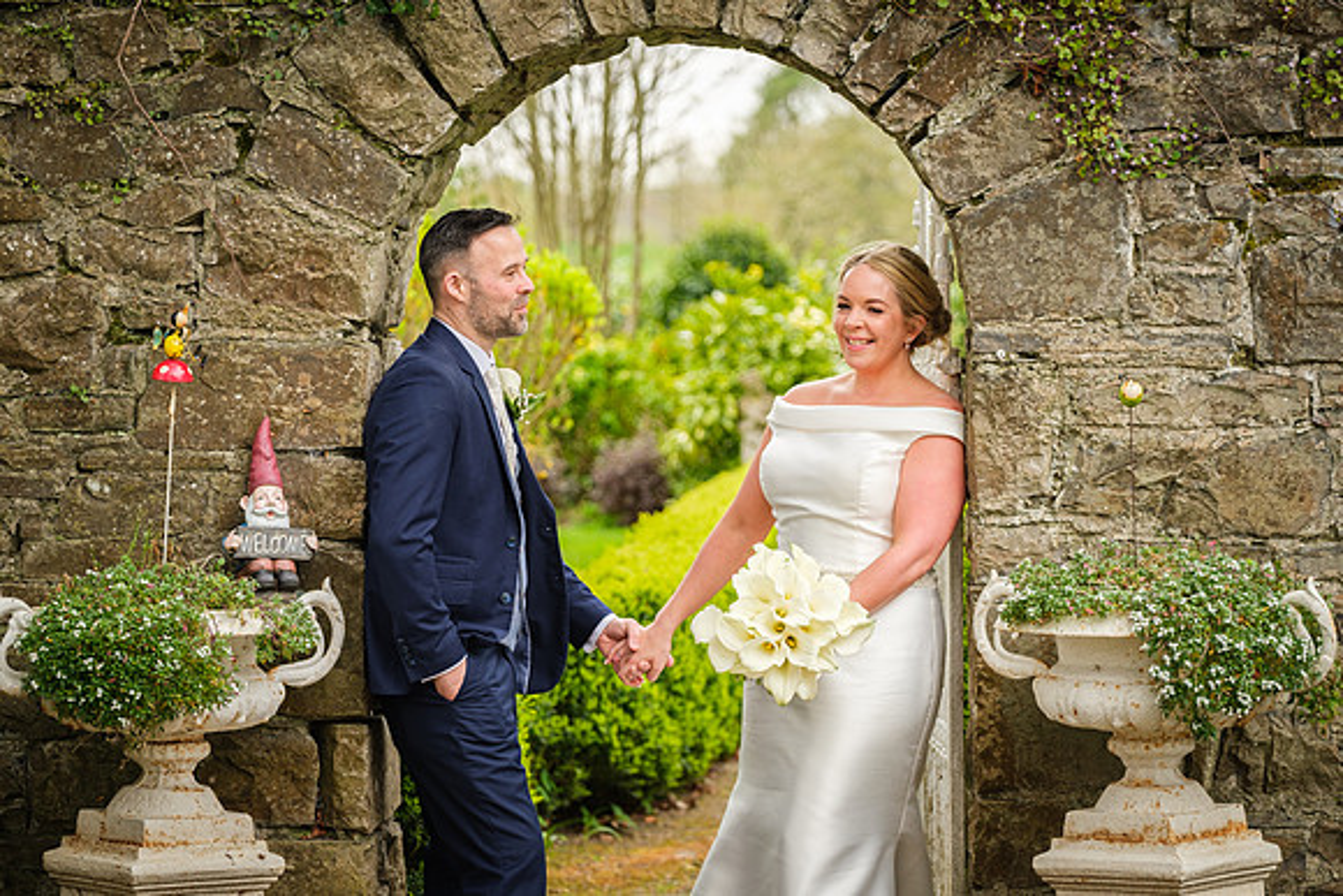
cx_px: 672
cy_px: 448
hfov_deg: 19.4
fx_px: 3922
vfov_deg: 13.0
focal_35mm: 105
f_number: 2.8
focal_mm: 68.7
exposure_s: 1/320
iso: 200
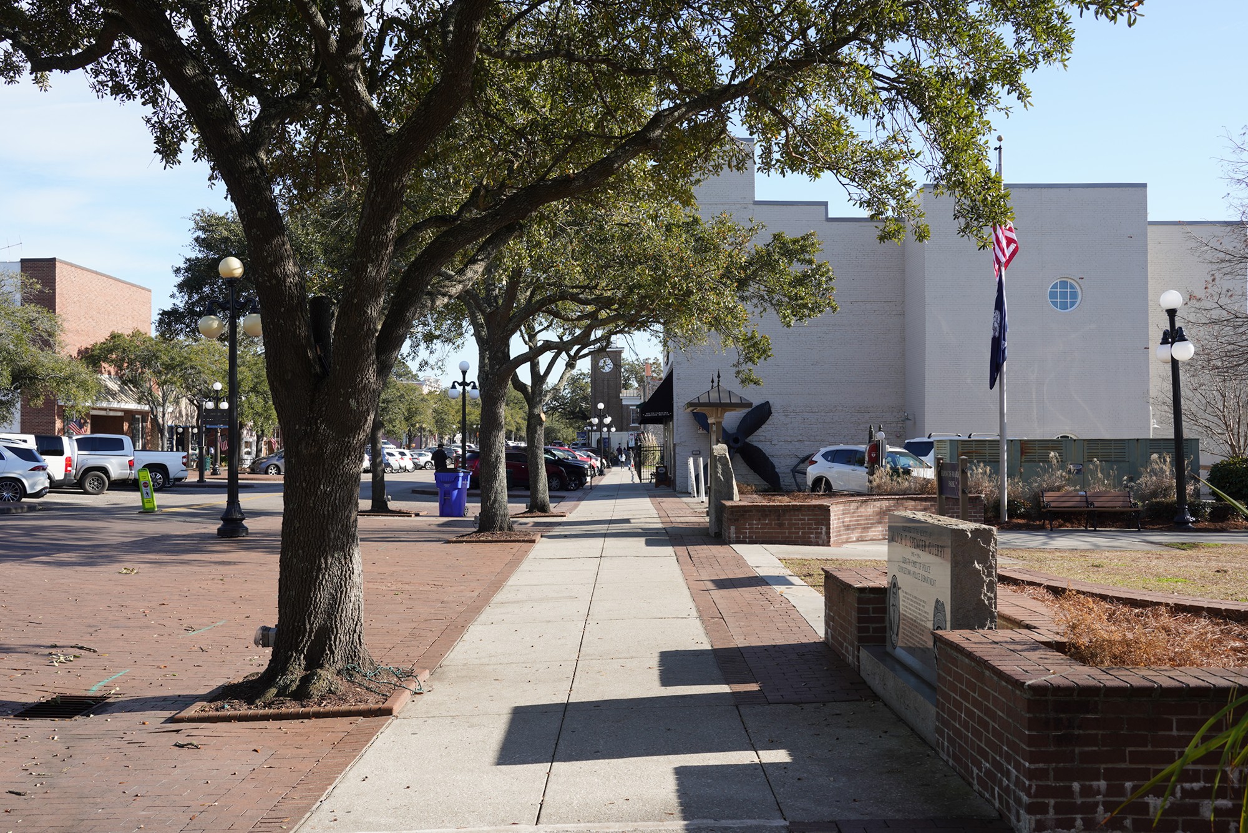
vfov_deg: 37.9
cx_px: 624
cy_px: 416
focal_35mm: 35
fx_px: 1213
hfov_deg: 54.4
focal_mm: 35
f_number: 10
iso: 100
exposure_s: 1/100
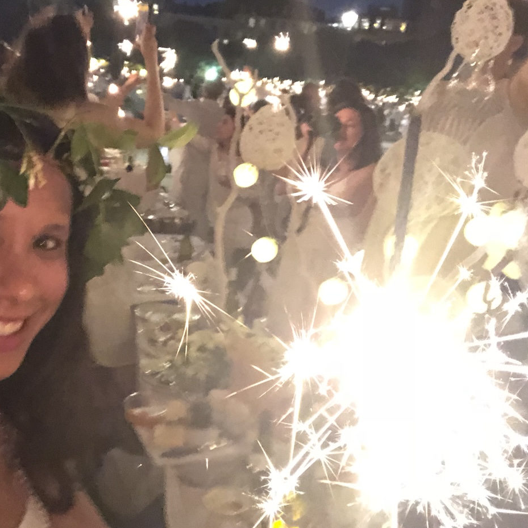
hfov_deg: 42.2
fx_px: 673
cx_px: 172
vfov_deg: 42.8
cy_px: 268
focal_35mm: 39
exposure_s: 1/17
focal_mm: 2.87
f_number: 2.2
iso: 1250
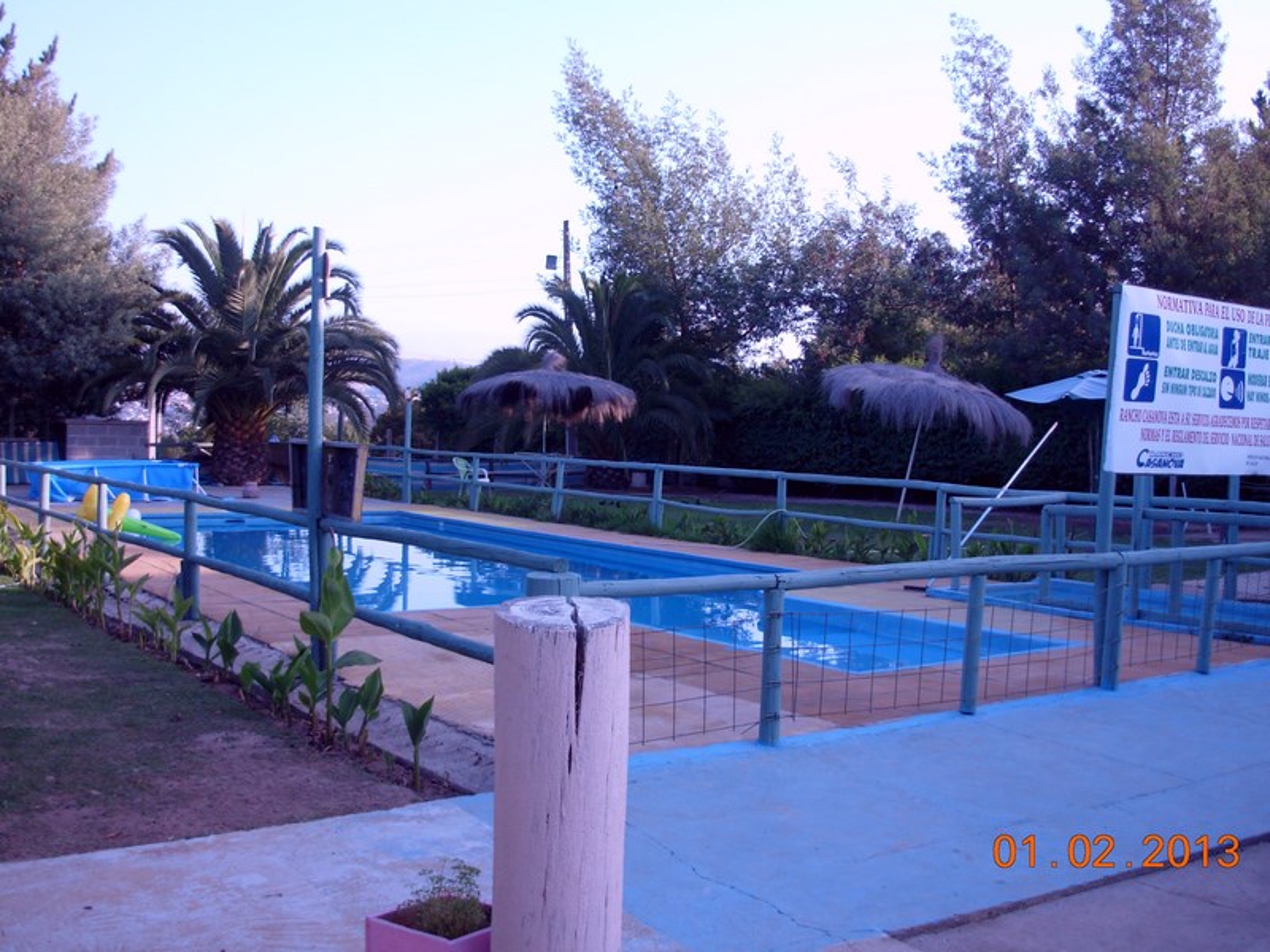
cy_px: 476
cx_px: 635
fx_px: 1394
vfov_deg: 37.7
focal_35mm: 38
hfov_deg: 49.0
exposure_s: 1/242
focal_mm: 6.3
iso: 50
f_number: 2.9
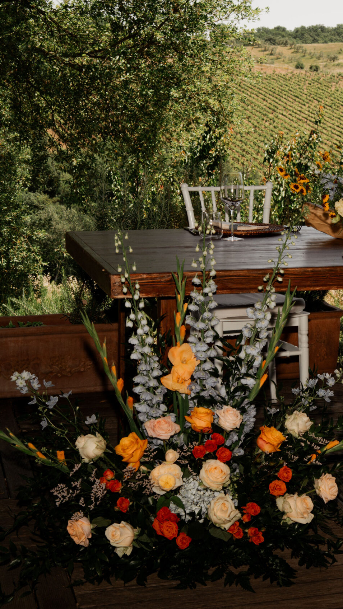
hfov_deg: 14.8
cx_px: 400
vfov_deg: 26.8
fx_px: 1277
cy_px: 304
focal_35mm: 79
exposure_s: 1/250
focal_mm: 50
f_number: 16
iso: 640
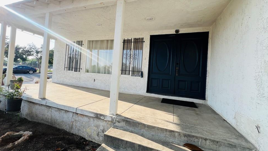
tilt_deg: +0.3
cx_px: 132
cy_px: 71
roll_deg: -3.1
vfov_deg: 70.5
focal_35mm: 15
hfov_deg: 103.0
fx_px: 107
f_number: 1.8
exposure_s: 1/536
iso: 32
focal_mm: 1.57
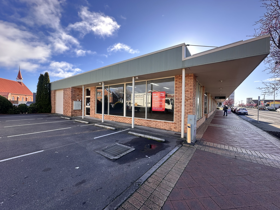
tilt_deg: +0.2
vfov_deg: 85.7
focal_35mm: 14
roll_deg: -1.1
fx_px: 113
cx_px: 140
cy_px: 105
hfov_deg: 102.1
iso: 40
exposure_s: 1/370
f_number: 2.2
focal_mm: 2.22
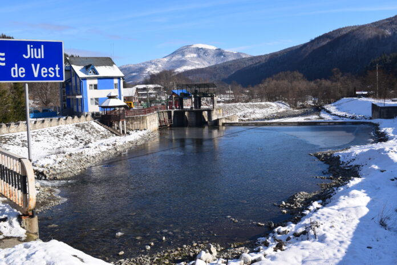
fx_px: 430
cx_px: 198
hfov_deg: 49.6
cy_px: 132
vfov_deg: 34.2
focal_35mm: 39
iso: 250
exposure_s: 1/500
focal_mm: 26
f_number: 11
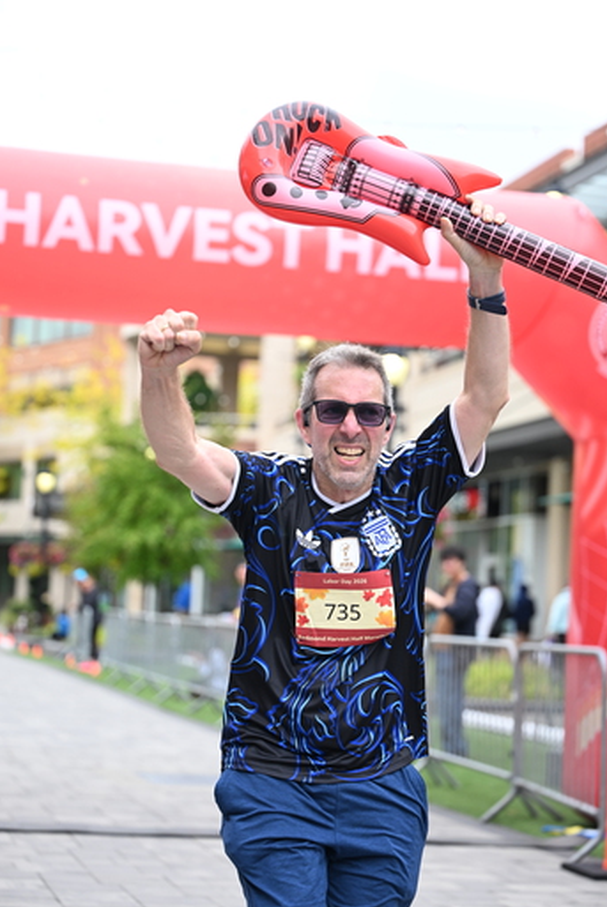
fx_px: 1893
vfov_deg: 27.0
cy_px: 456
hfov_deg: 18.2
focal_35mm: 75
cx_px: 307
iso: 640
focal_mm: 70
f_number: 2.8
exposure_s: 1/1600
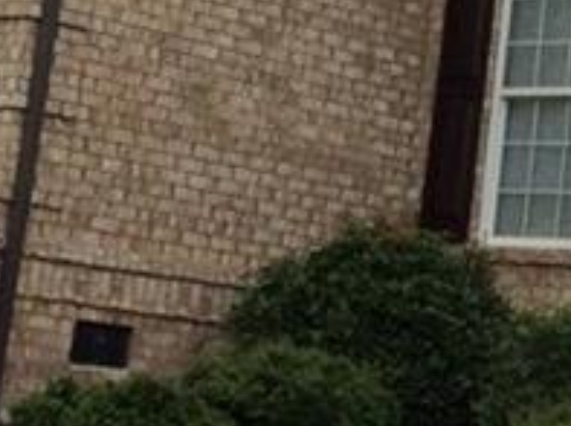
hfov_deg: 11.8
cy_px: -113
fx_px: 2733
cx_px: 606
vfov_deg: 8.8
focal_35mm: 166
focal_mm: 3.3
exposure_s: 1/1684
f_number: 2.4
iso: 32
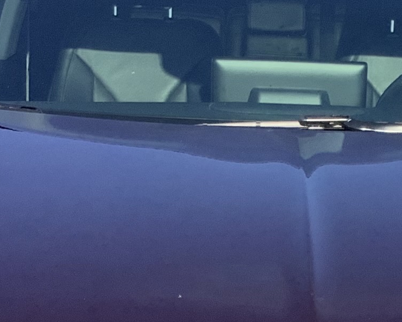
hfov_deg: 14.6
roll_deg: -0.2
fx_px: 1558
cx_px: 350
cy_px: 397
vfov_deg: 11.5
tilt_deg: -17.6
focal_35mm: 131
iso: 25
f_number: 2.4
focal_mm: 3.3
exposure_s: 1/554
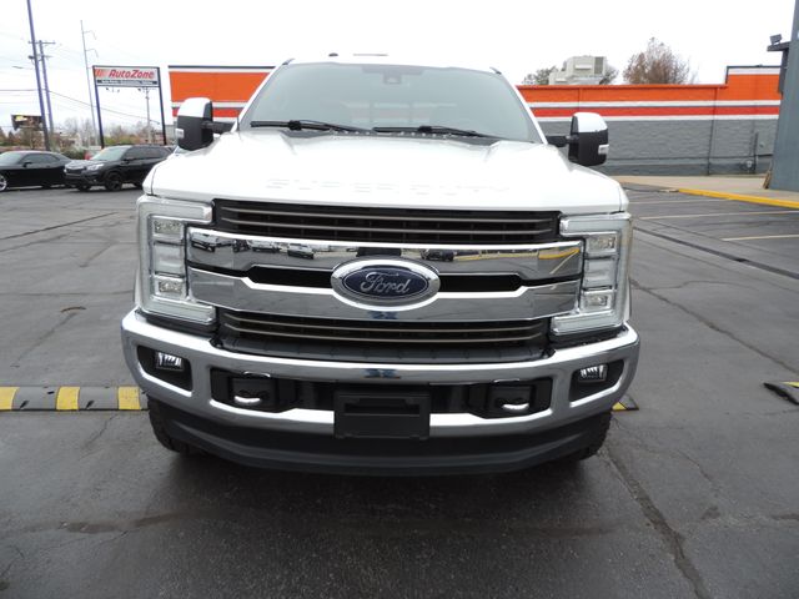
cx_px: 400
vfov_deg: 56.8
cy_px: 300
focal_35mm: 24
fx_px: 554
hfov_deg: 71.6
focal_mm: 4.3
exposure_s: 1/160
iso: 80
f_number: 3
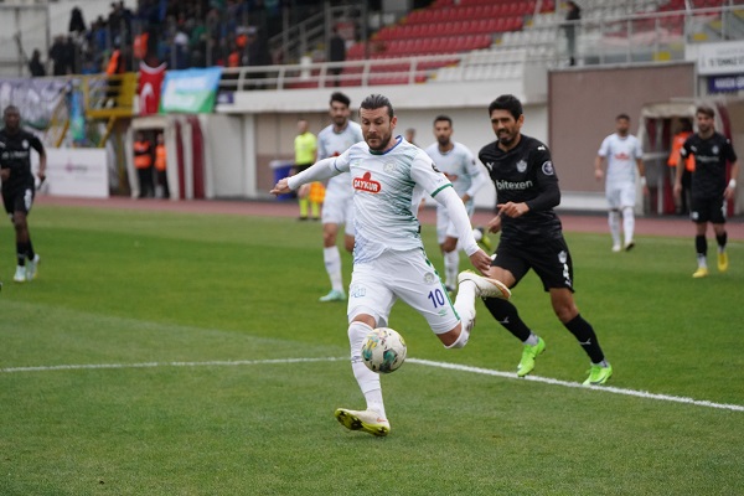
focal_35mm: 168
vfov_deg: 8.2
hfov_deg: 12.2
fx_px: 3472
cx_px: 372
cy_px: 248
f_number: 5.6
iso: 8000
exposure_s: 1/2000
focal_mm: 168
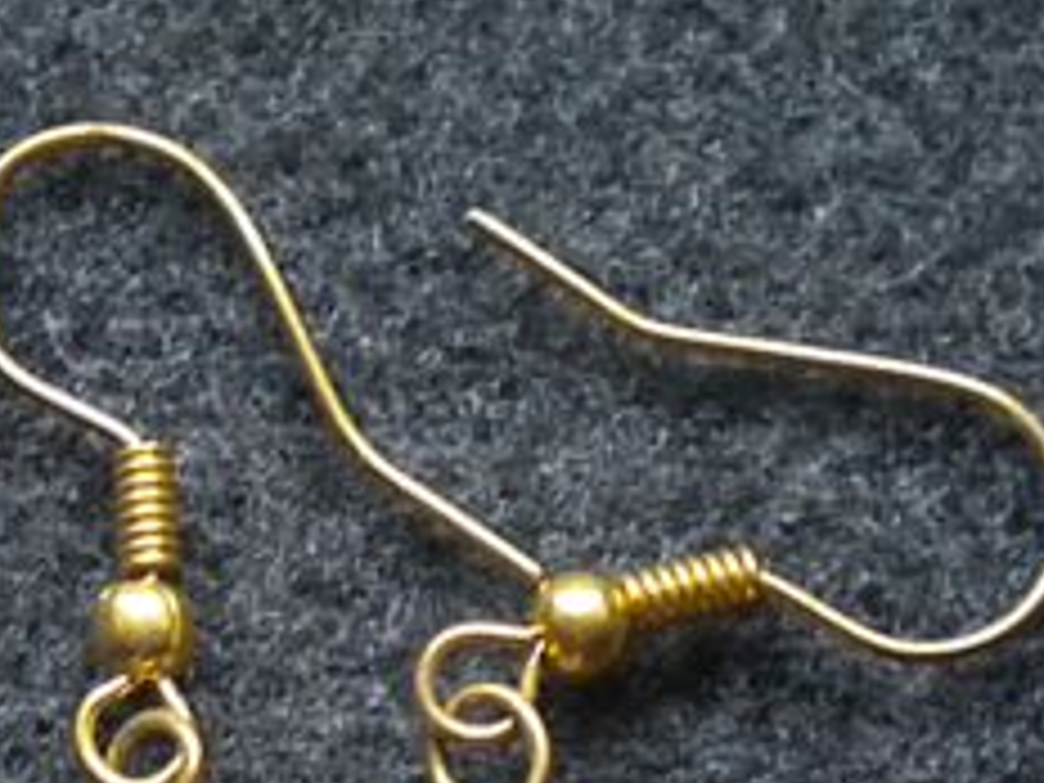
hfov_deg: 18.5
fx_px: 3197
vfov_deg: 13.7
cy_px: 850
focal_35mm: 106
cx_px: 356
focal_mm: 7.4
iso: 400
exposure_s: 1/8.9
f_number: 3.5
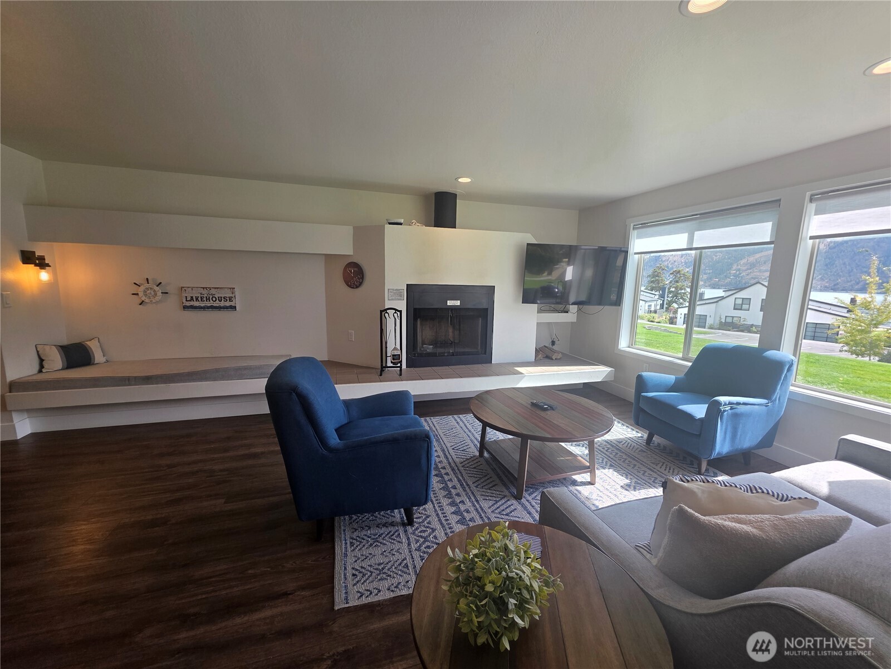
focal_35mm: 13
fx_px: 335
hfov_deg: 106.2
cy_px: 334
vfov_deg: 89.9
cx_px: 446
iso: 25
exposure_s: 1/120
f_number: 1.9
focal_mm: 2.2
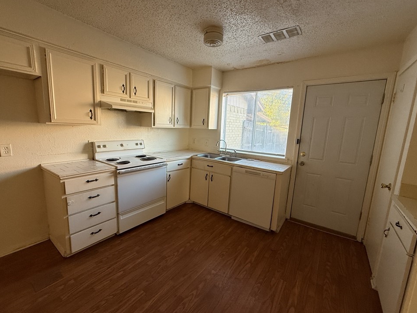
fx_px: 181
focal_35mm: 15
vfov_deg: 81.7
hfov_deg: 98.1
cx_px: 200
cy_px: 155
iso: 200
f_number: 2.2
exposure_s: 1/99
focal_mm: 2.22
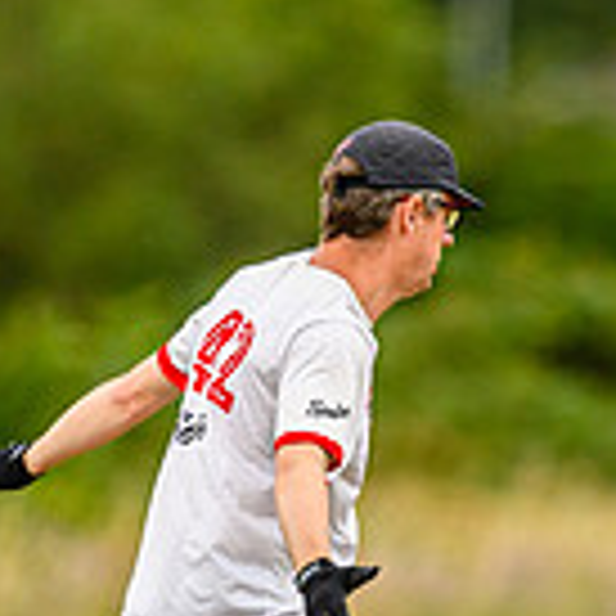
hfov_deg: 0.9
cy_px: 624
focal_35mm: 2058
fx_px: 41434
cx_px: 918
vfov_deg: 0.9
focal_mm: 400
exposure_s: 1/1000
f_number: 3.2
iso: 125
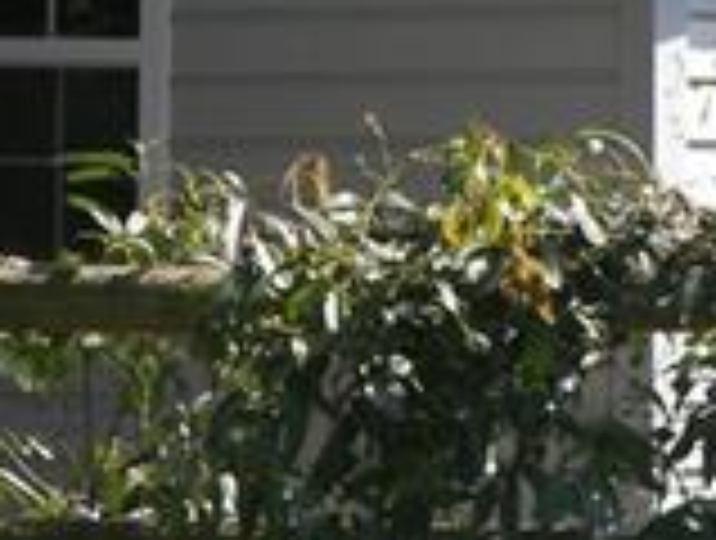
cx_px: 428
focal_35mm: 514
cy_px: 176
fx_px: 10656
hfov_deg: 3.8
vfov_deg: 2.9
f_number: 4
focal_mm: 26.9
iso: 100
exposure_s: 1/320
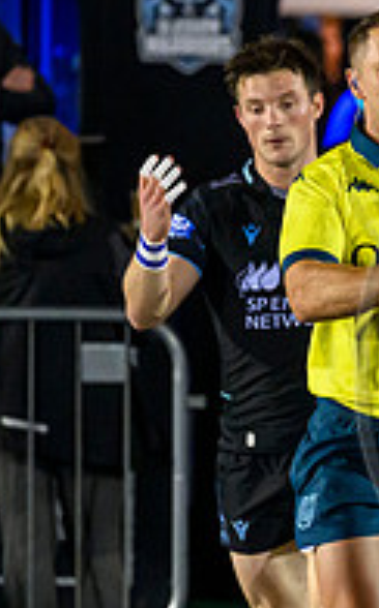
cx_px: 501
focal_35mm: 710
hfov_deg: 1.8
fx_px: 11768
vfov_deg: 3.0
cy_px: 367
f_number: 3.2
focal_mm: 200
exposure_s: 1/800
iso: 6400
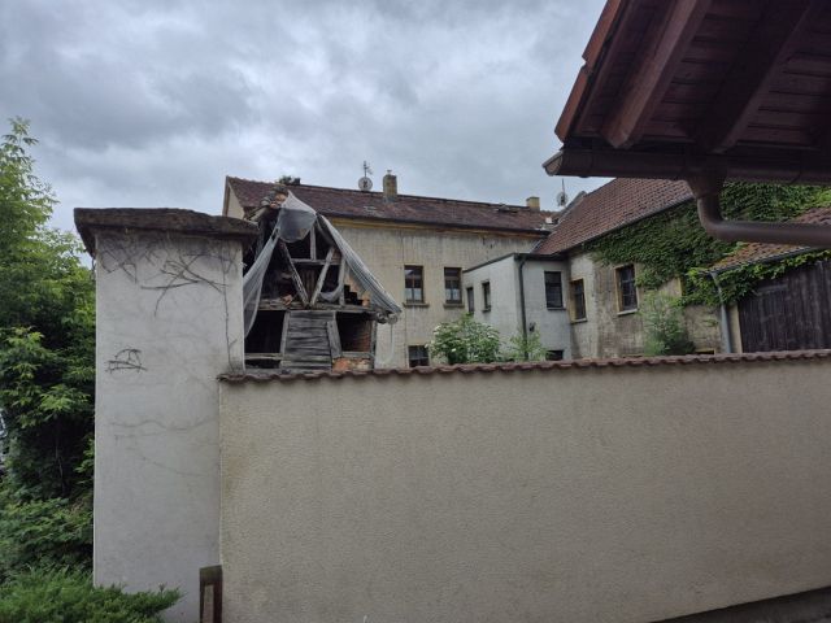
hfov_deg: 73.9
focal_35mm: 23
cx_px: 416
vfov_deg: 58.9
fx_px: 552
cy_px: 312
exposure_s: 1/1236
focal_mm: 5.4
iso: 25
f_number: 1.8
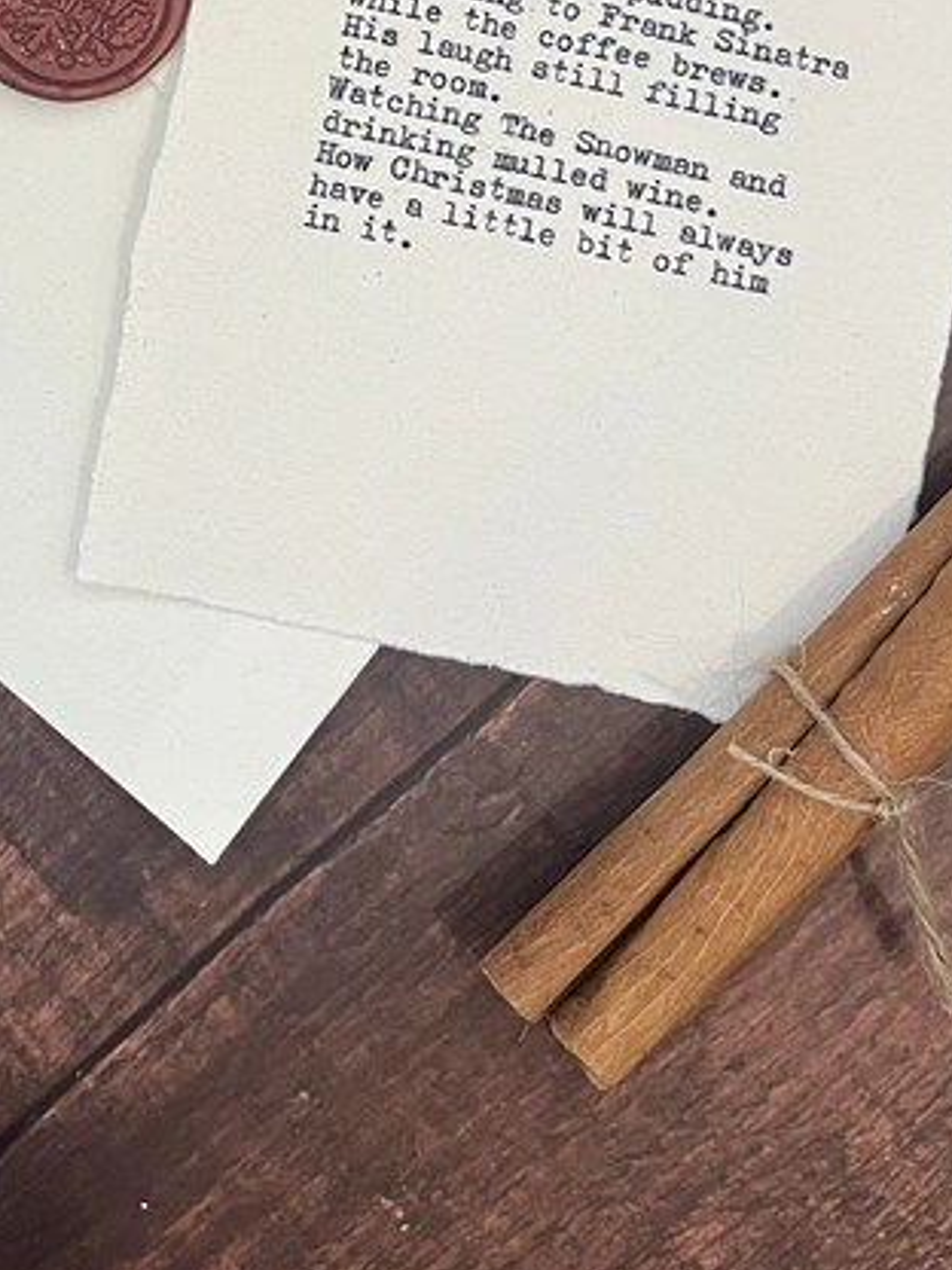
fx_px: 2017
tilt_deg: -86.8
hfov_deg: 26.3
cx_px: 269
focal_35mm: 55
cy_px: -3
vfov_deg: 32.2
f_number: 1.6
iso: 100
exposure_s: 1/50
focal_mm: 5.1
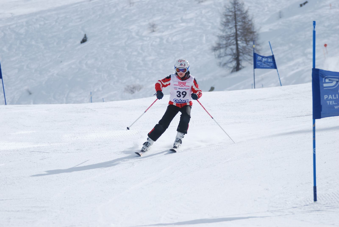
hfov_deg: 9.1
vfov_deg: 6.1
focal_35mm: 225
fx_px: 2121
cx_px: 170
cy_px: 114
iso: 100
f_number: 5
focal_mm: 150
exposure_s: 1/1250
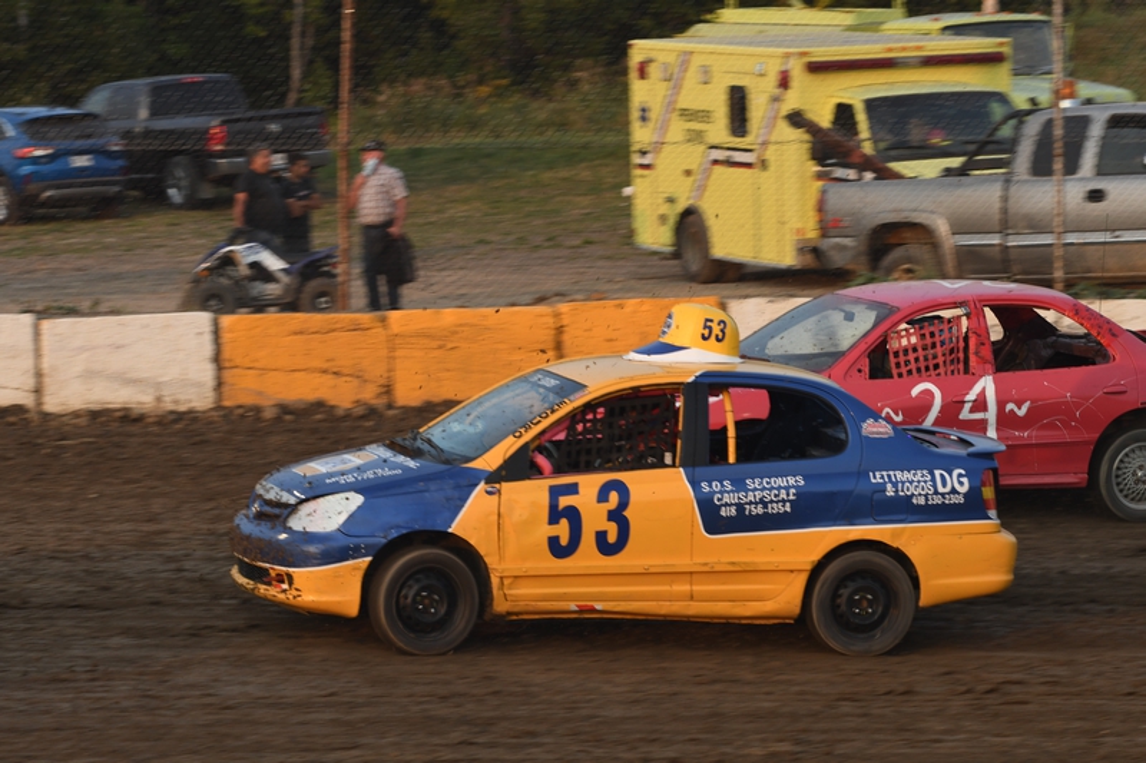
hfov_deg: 11.4
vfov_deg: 7.6
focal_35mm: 180
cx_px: 573
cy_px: 382
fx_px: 5728
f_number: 7.1
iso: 500
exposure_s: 1/250
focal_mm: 120
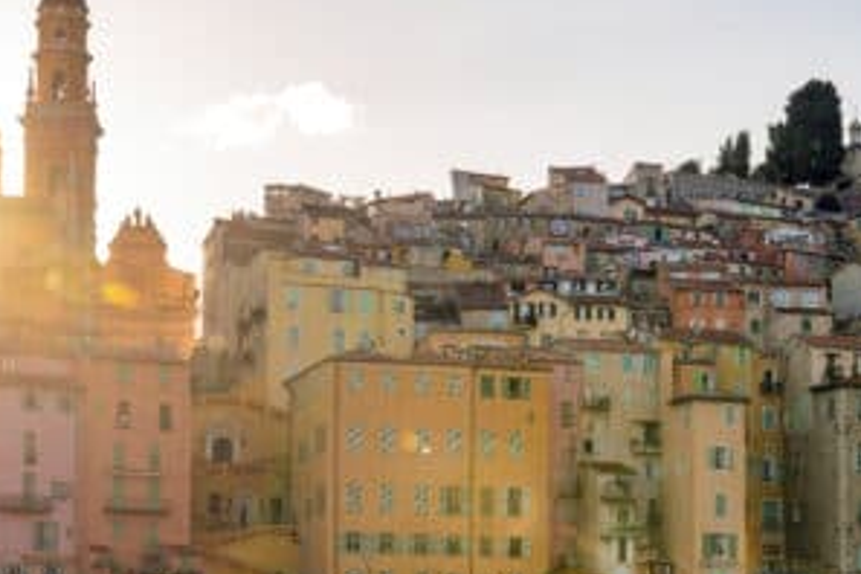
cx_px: 301
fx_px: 2535
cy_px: 400
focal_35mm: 106
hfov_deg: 19.2
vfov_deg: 12.9
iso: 64
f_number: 8
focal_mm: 70
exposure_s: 1/160
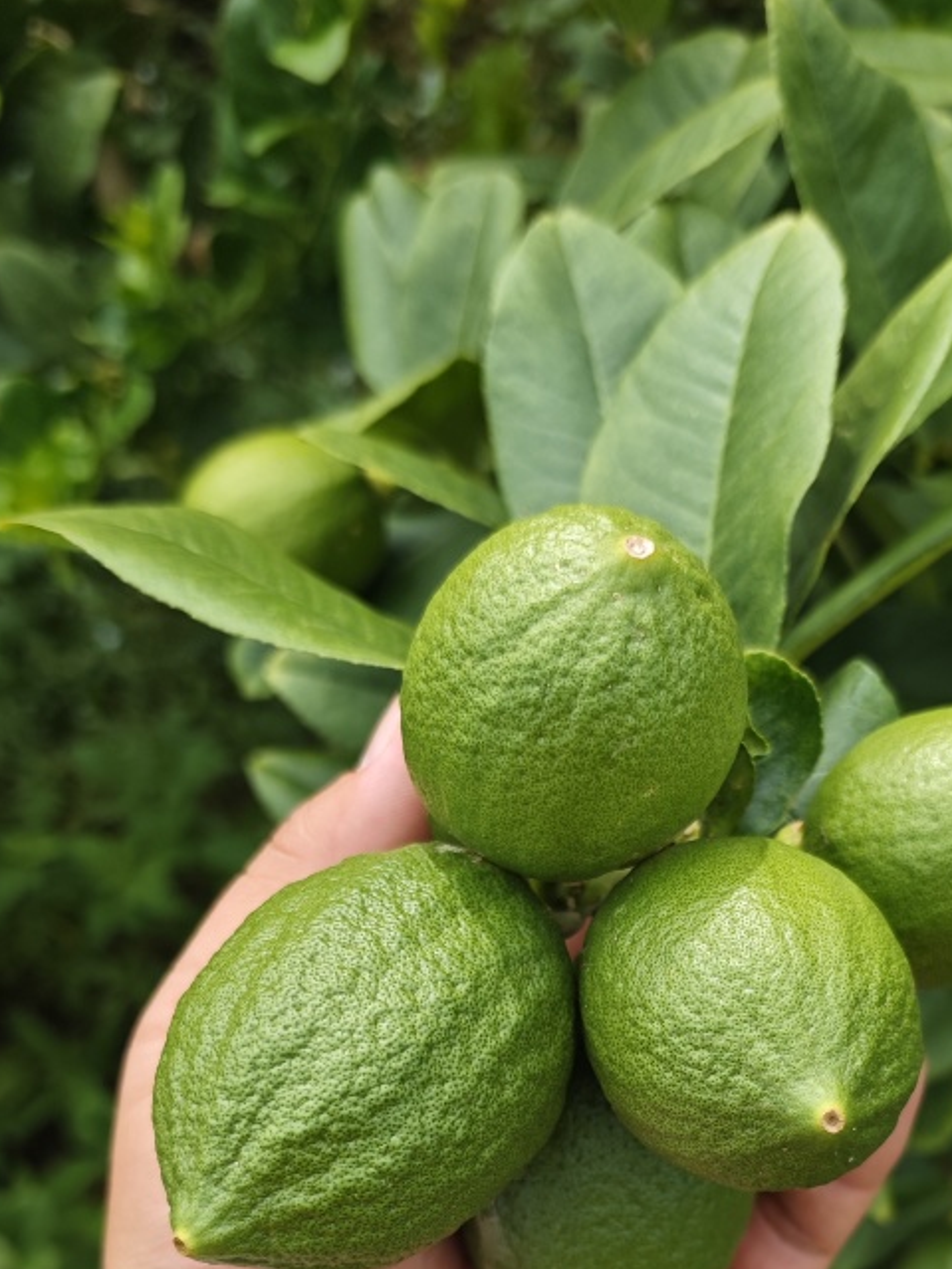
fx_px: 1467
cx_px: 593
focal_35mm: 40
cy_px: 1050
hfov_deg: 35.8
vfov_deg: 44.1
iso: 50
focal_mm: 5.84
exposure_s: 1/775
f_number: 1.6
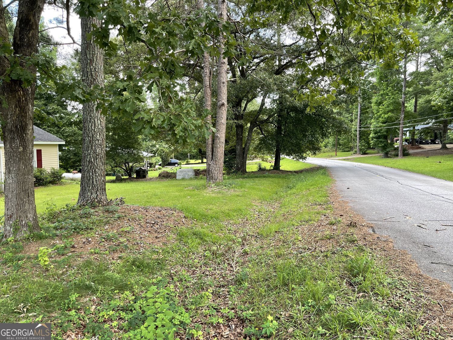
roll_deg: -1.9
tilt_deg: -3.8
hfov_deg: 69.4
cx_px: 226
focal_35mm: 25
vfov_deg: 54.9
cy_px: 170
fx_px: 327
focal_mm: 5.1
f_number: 1.6
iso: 32
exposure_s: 1/249
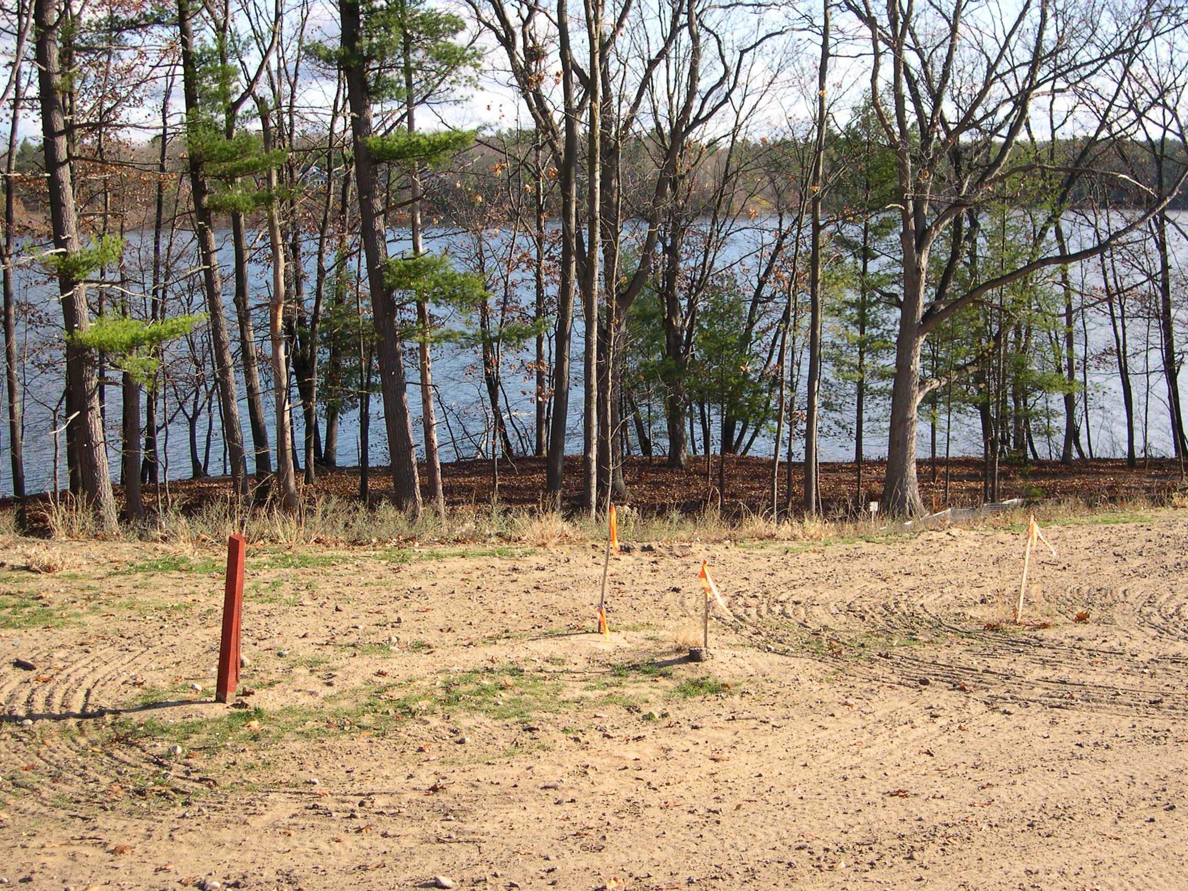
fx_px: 1613
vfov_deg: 30.9
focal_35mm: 47
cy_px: 446
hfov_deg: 40.4
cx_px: 594
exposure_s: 1/478
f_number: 3.1
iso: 100
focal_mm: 10.1
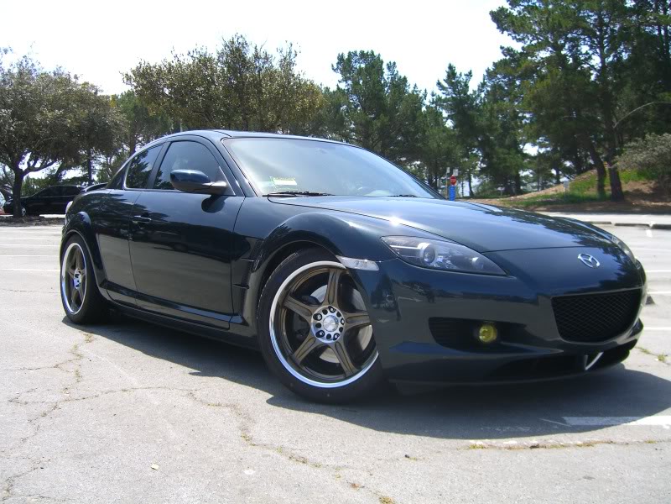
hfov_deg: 49.0
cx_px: 336
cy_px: 252
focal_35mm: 38
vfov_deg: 37.7
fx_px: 737
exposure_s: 1/800
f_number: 2.8
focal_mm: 7.9
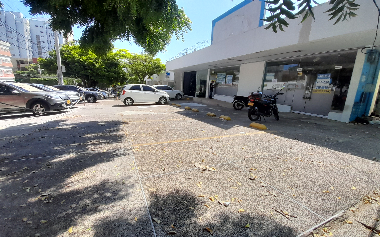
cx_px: 188
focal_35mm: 14
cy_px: 118
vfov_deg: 78.6
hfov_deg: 105.3
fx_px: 145
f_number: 2.2
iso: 40
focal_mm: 1.13
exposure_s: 1/938
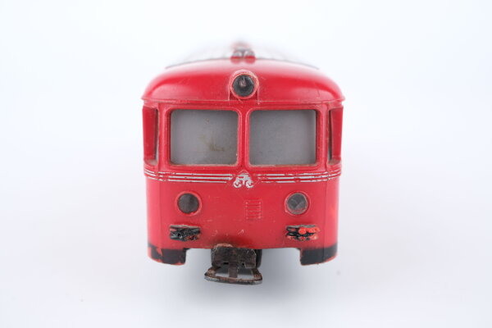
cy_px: 164
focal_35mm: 45
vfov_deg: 29.9
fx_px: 615
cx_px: 246
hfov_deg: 43.6
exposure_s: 1/125
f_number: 8
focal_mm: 30
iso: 400
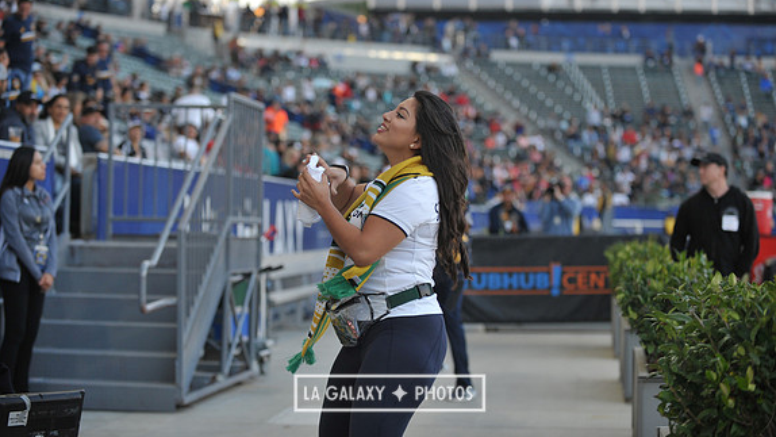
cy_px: 189
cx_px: 389
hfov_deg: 23.4
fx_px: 1873
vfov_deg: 13.3
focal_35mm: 91
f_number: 2.8
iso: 800
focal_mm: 86
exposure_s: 1/640
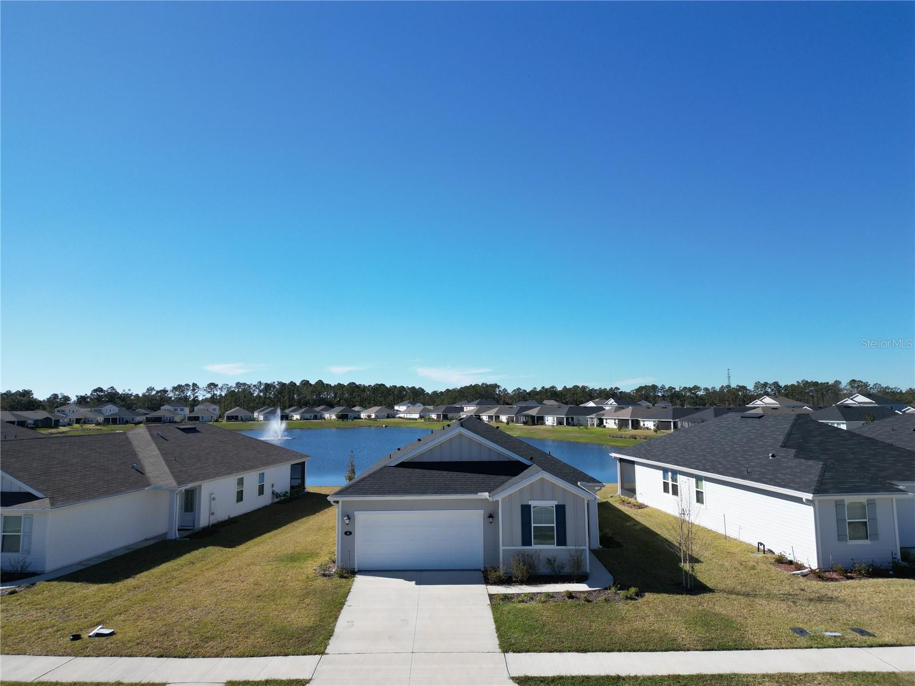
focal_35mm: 24
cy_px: 343
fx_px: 634
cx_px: 458
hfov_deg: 71.6
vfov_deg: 56.8
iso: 120
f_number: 1.7
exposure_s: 1/3200
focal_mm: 6.72
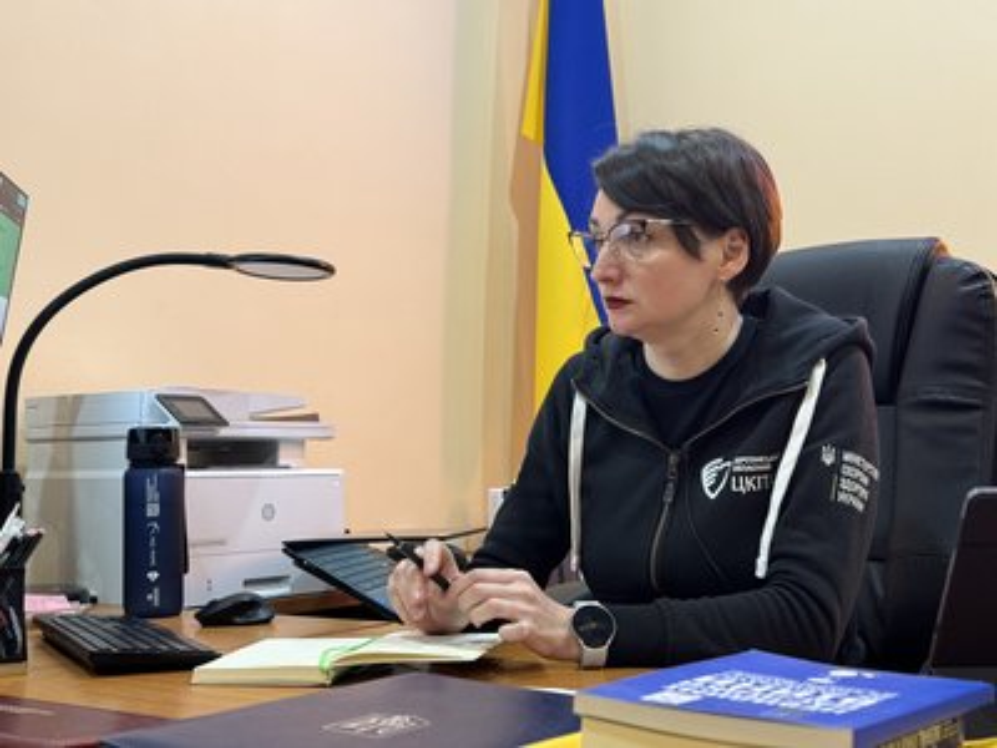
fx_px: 1382
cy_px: 374
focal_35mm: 48
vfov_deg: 30.3
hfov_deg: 39.7
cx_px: 498
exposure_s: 1/33
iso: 200
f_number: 1.78
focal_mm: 6.86
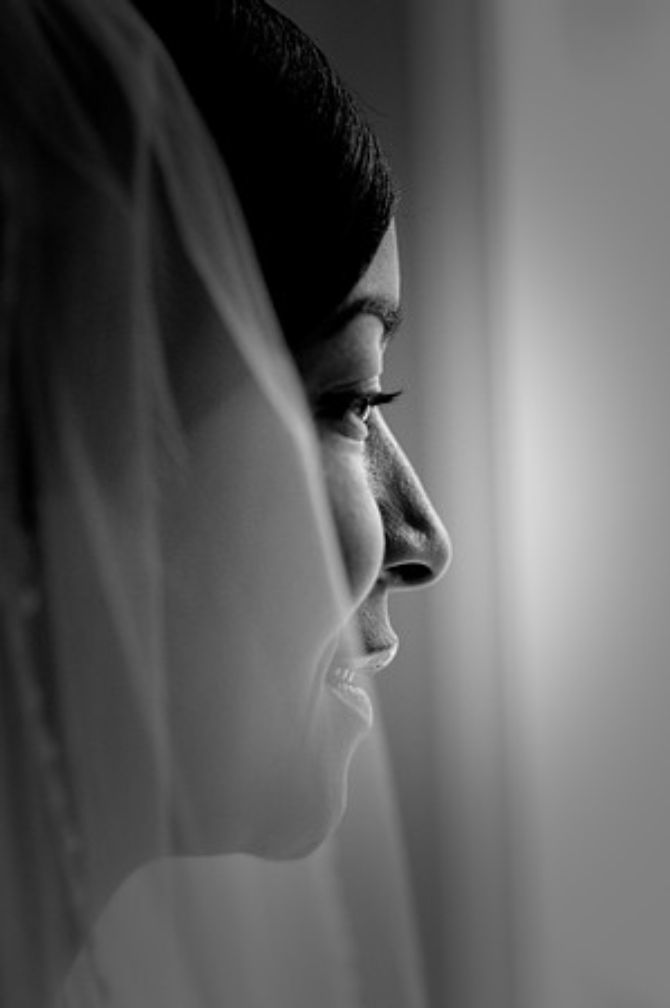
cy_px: 504
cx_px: 335
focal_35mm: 128
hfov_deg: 10.7
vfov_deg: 16.1
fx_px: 3567
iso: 400
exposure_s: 1/200
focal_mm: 85
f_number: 1.4
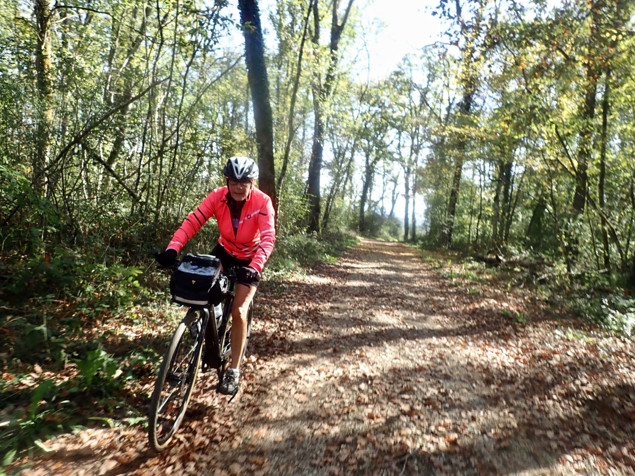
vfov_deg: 54.9
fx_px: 459
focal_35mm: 25
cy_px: 238
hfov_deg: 69.4
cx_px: 318
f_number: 2.8
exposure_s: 1/160
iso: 100
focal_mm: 4.5
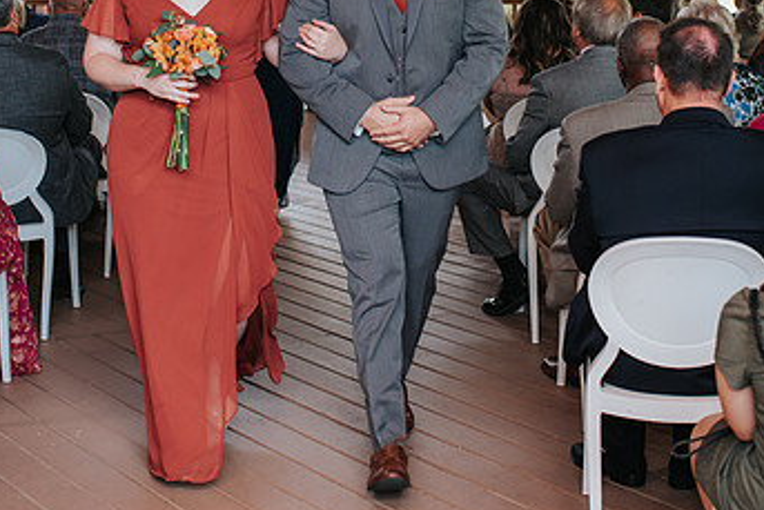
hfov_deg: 28.4
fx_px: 1507
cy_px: 50
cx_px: 338
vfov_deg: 18.9
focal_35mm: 71
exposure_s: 1/125
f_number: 3.2
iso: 220
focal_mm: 35
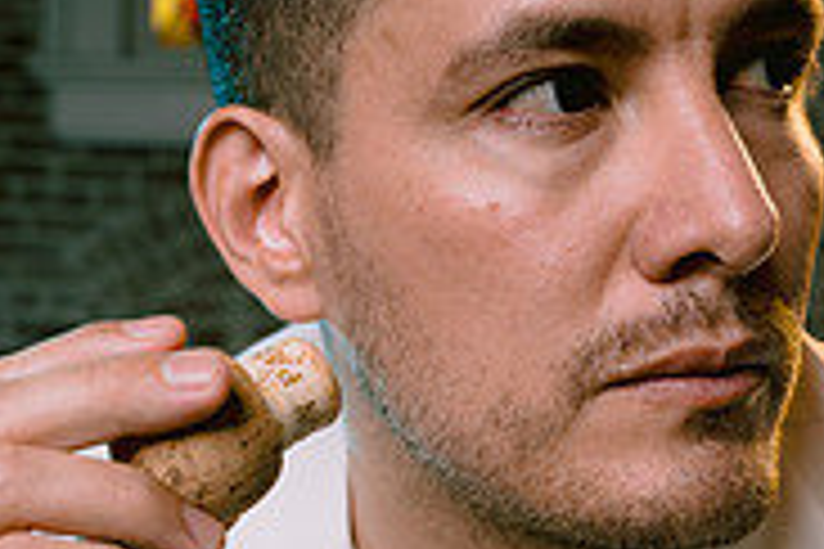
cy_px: 612
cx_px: 419
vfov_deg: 15.4
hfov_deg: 23.6
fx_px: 1968
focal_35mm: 86
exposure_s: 1/160
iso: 200
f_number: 5.6
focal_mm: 35
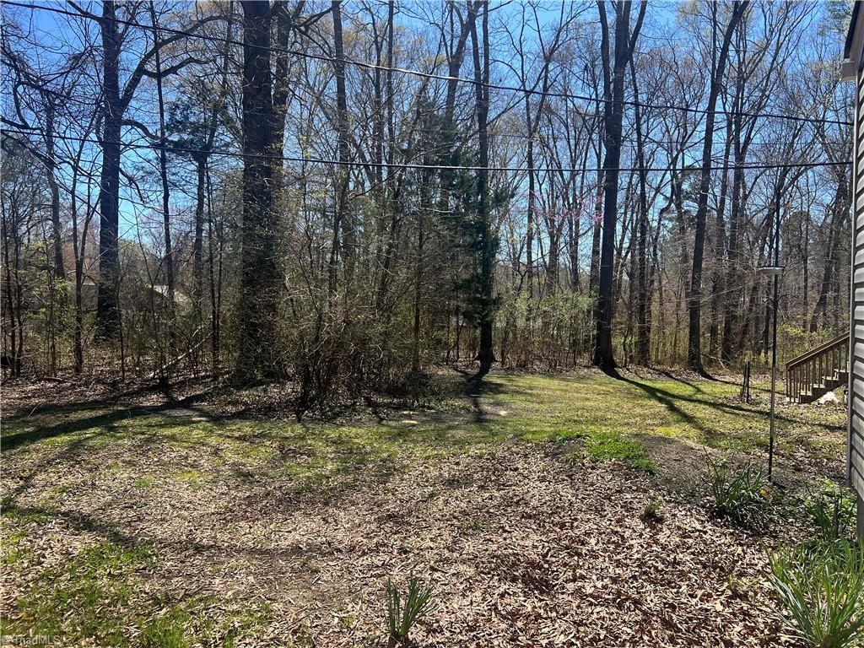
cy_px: 324
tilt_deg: -2.2
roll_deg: -0.6
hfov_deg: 67.3
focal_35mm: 26
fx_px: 649
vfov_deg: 53.1
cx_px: 432
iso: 50
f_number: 1.5
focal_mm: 5.7
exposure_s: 1/1751
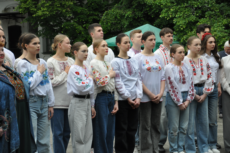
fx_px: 555
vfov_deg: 15.7
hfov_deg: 23.4
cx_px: 115
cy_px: 76
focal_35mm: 87
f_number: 5
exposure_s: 1/640
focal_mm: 58
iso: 800
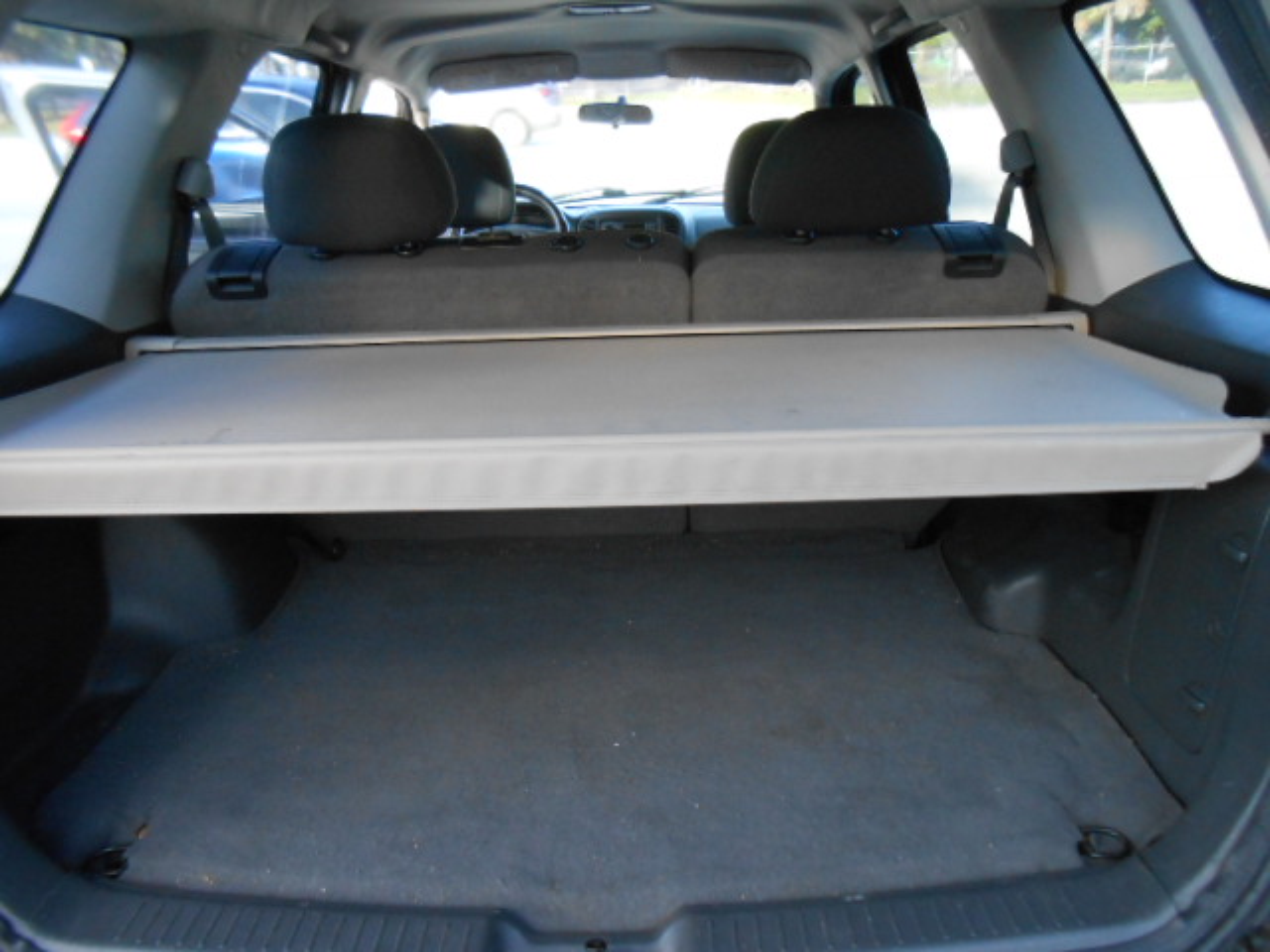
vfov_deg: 53.1
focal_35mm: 26
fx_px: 954
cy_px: 476
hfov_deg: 67.3
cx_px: 635
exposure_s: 1/160
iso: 400
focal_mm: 4.6
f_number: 3.5
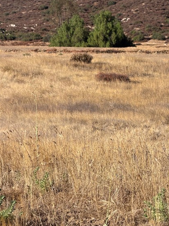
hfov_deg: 8.1
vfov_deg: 10.7
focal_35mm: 184
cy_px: 153
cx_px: 124
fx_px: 1199
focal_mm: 16.89
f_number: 2.8
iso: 32
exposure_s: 1/638
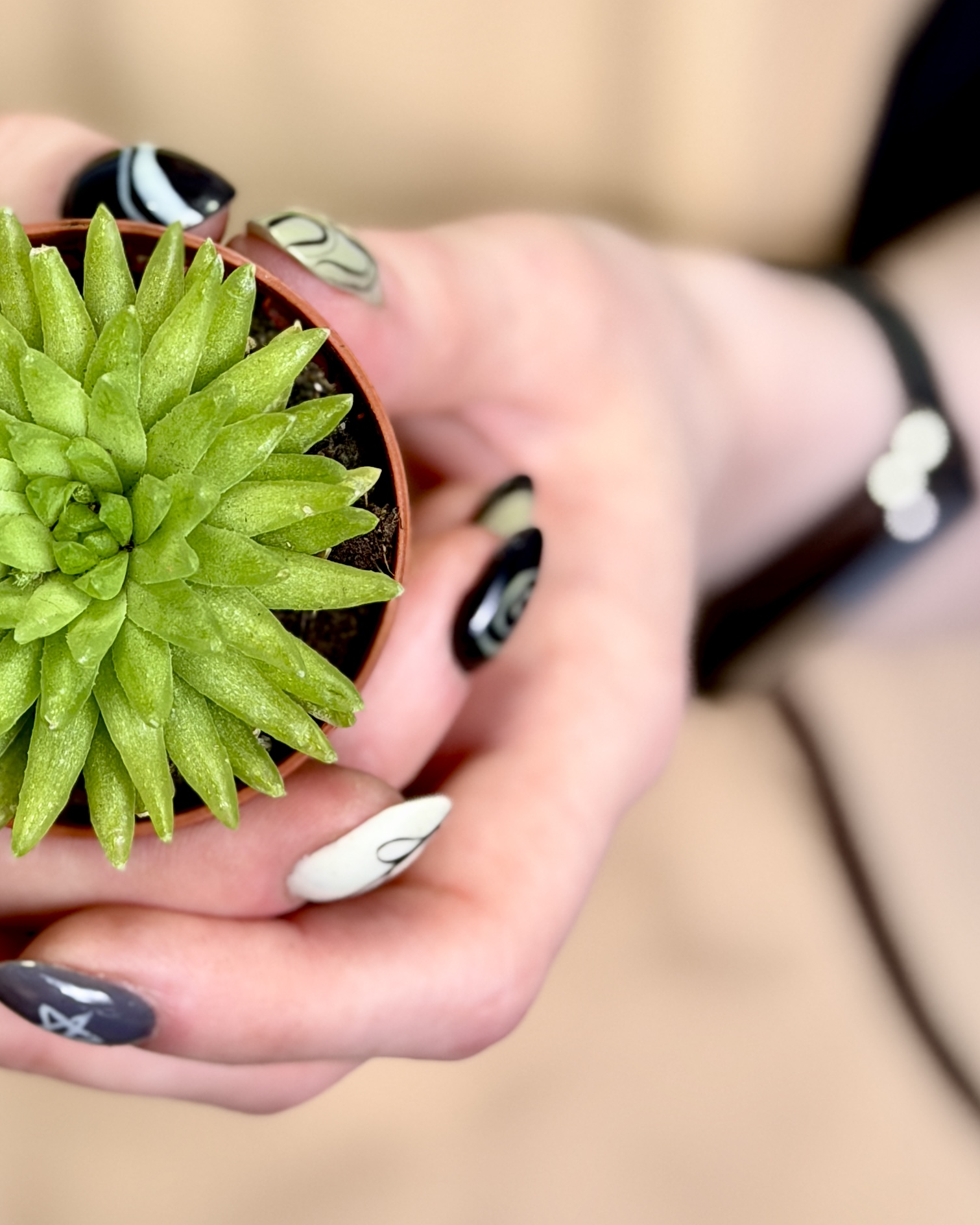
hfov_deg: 15.2
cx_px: 110
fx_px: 3626
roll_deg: +0.6
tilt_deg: -18.1
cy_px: 429
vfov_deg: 19.1
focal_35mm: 100
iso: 50
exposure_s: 1/139
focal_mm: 6.76
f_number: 1.78
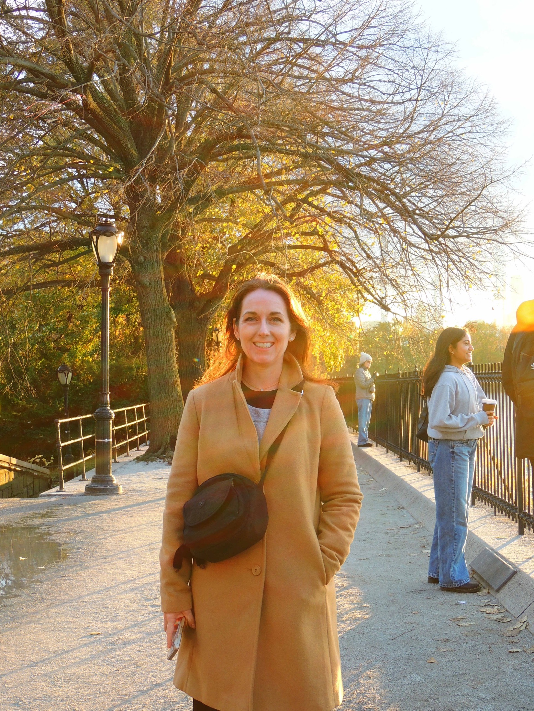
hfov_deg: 30.9
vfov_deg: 40.4
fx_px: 967
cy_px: 356
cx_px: 267
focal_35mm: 47
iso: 100
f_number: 3.5
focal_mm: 8.3
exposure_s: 1/60
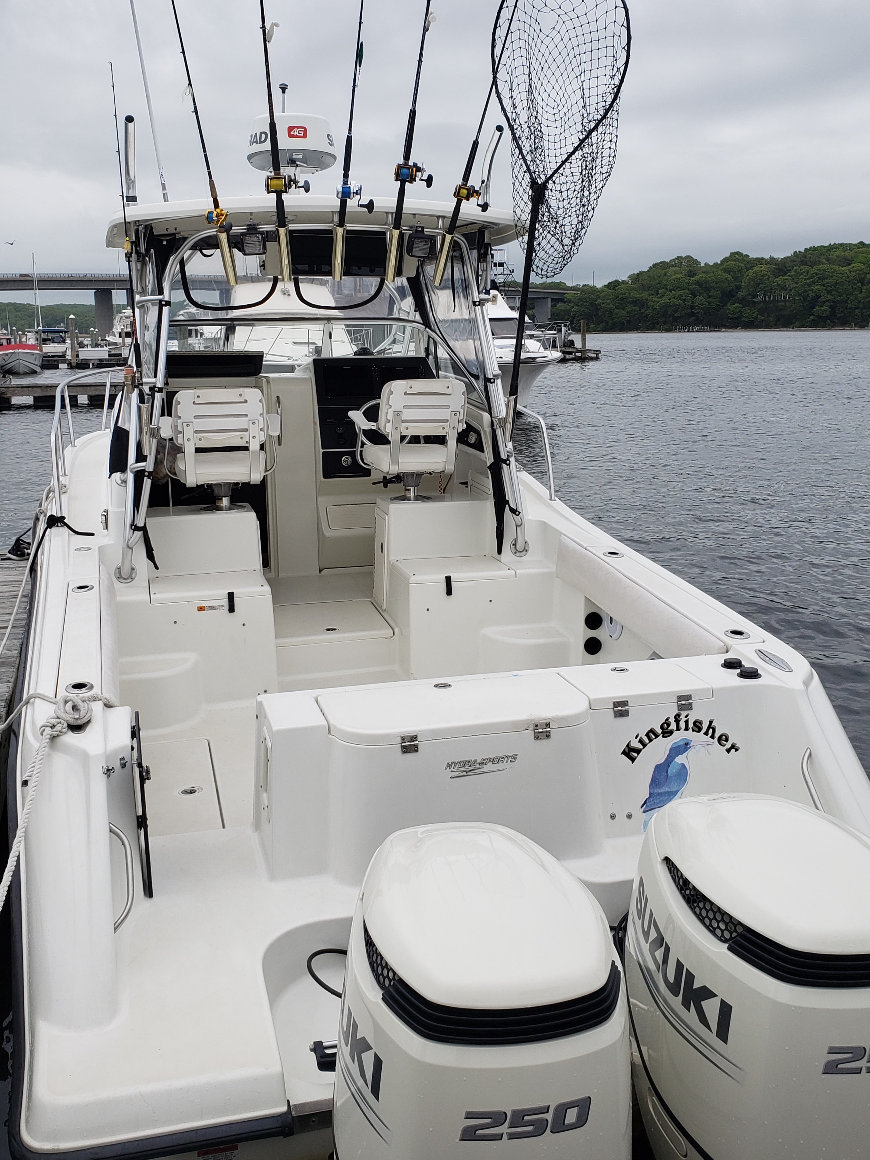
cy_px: 580
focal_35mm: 26
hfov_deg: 53.1
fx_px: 871
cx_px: 435
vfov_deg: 67.3
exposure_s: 1/955
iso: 50
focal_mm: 4.3
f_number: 2.4
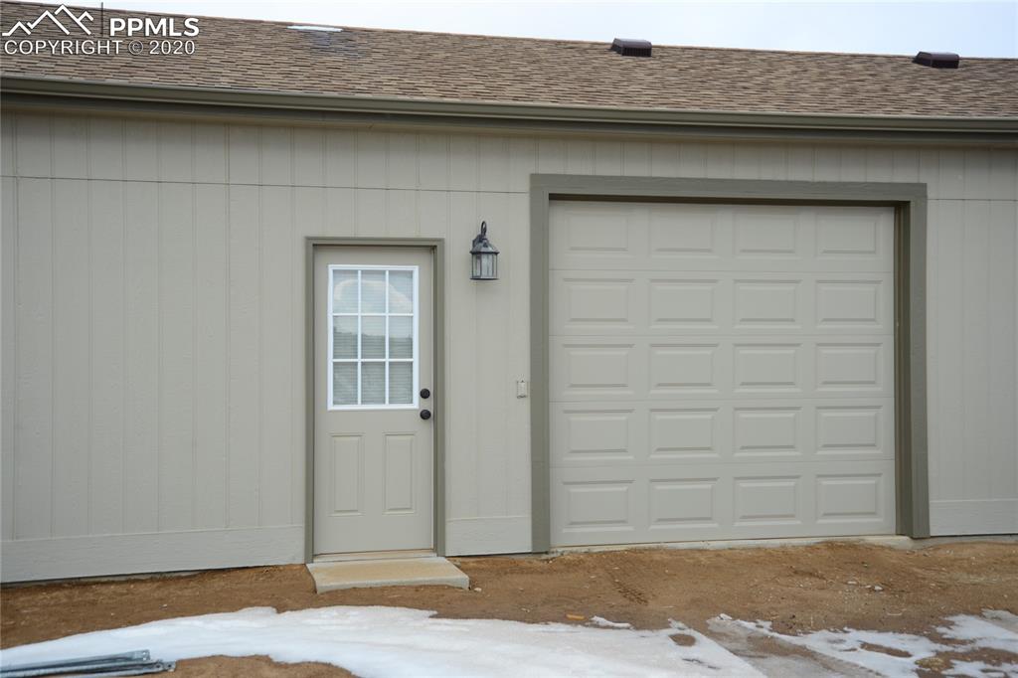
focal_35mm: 48
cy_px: 339
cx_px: 509
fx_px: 1357
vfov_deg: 28.1
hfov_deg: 41.1
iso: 160
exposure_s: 1/250
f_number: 8
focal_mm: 48
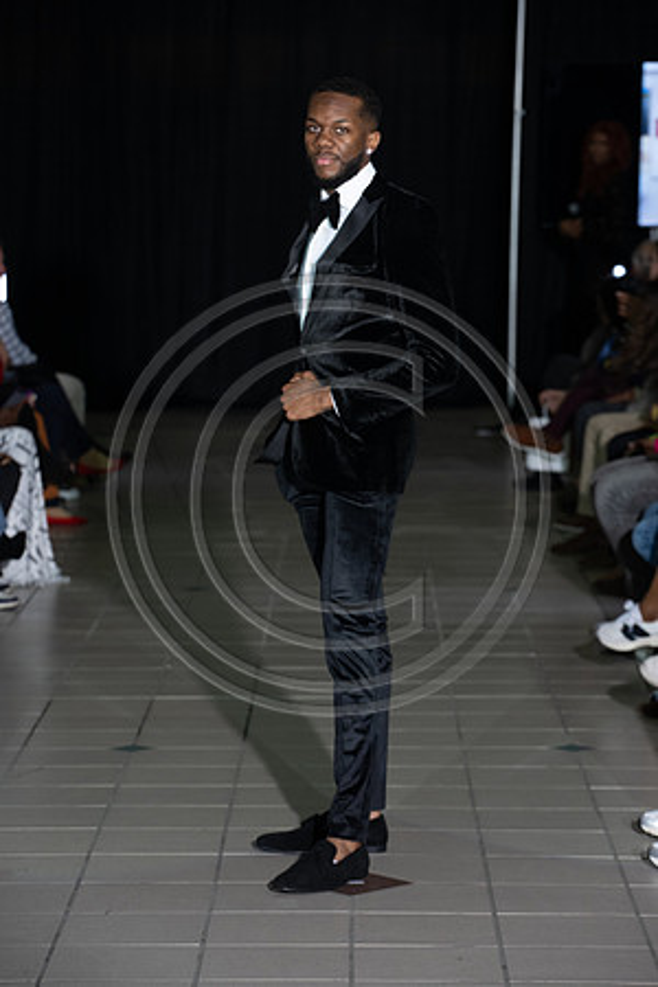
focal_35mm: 122
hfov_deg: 11.2
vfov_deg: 16.8
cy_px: 494
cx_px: 329
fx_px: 3345
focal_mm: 122
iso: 1250
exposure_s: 1/160
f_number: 5.6
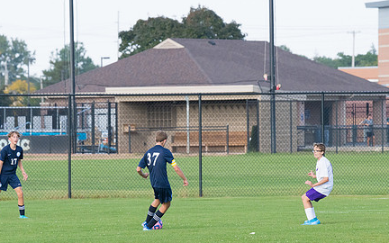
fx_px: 4347
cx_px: 163
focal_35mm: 410
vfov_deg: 3.2
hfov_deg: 5.1
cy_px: 163
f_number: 5.6
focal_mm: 200
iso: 1000
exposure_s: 1/1600
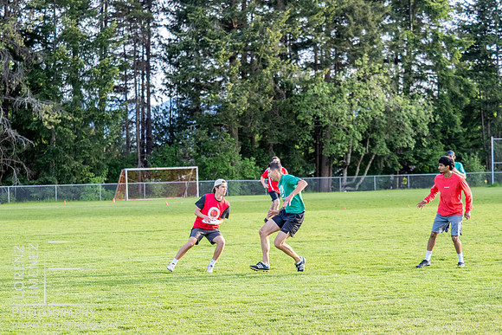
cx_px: 251
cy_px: 188
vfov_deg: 14.3
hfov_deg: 21.3
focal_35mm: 96
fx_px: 1335
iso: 640
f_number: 2.8
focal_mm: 46
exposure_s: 1/1000
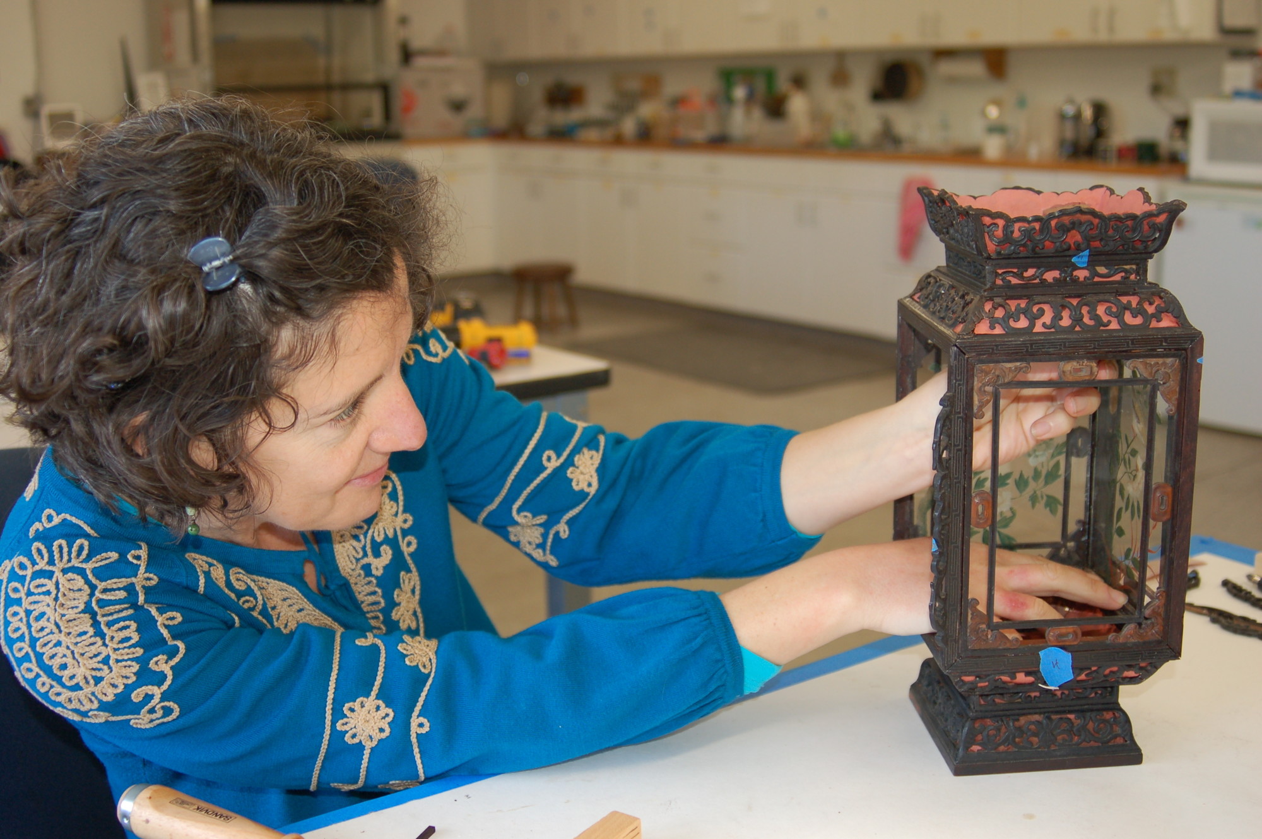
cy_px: 420
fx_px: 1471
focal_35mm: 42
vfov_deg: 31.8
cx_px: 631
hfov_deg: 46.4
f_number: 3.3
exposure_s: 1/60
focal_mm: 28
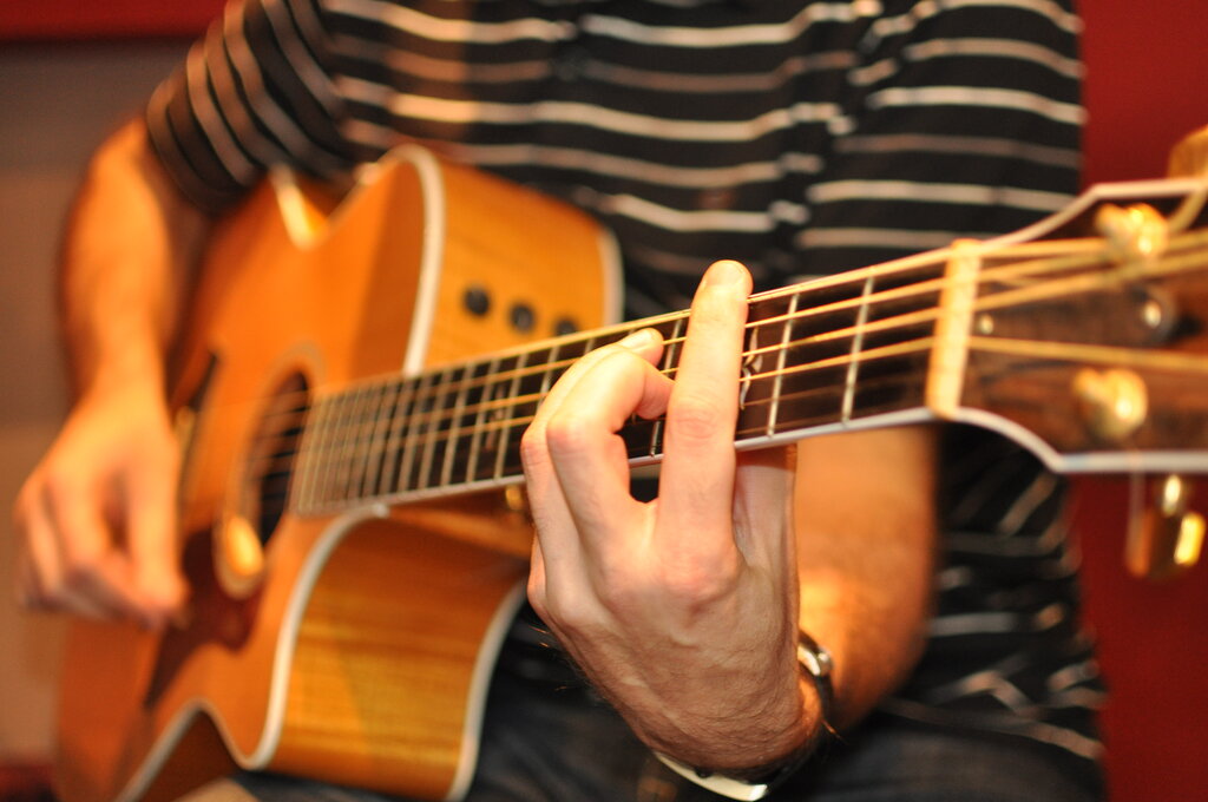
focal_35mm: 52
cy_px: 401
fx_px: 1759
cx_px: 604
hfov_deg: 37.9
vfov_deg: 25.7
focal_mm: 35
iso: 800
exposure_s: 1/60
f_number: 1.8
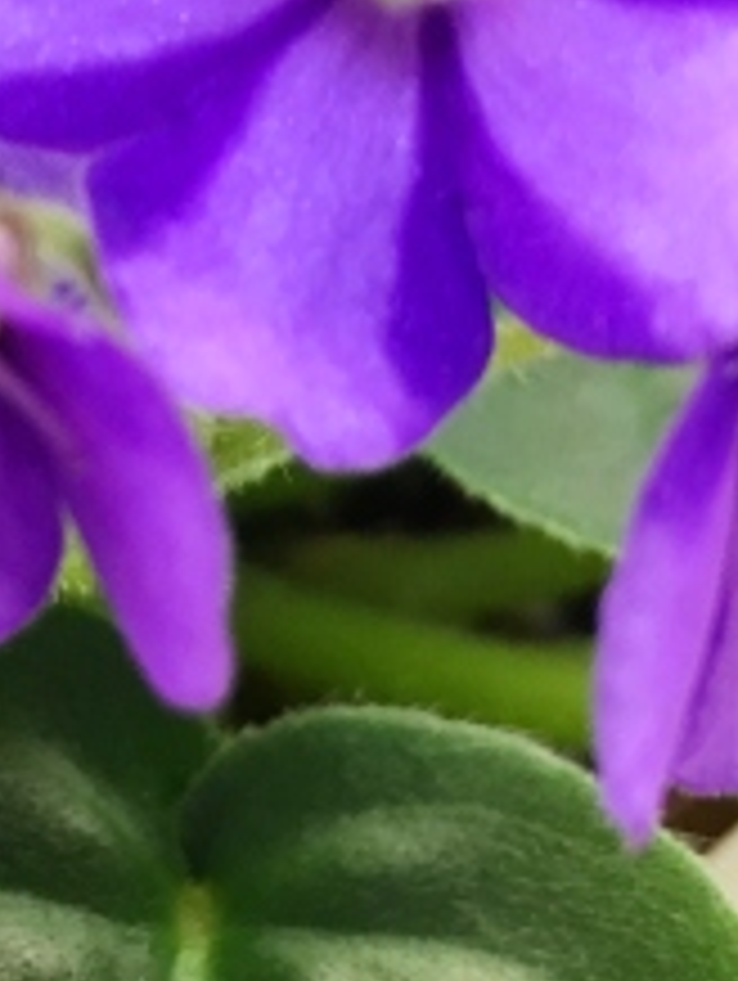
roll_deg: -5.3
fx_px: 2638
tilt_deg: -37.9
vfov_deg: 20.7
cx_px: -99
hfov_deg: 15.5
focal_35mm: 93
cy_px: 137
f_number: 2.2
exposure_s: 1/33
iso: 50
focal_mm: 4.15
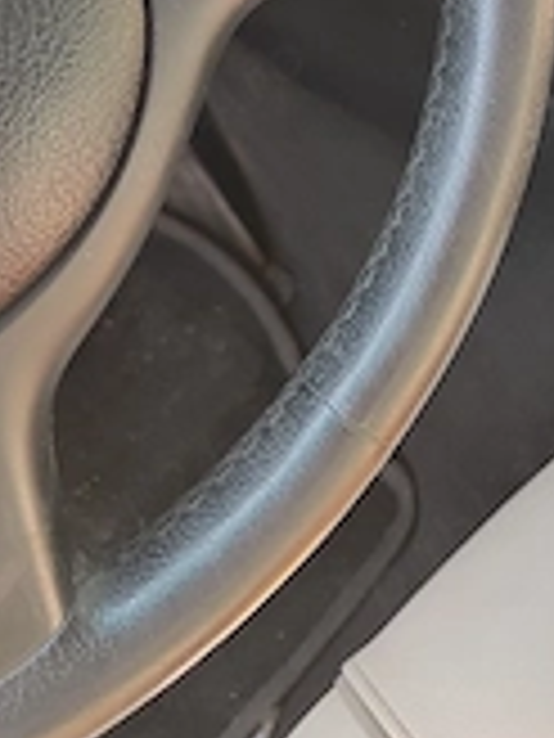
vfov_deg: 29.5
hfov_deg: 24.5
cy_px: -148
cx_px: 599
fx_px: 1195
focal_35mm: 56
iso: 155
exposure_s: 1/100
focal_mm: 5.59
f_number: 1.88
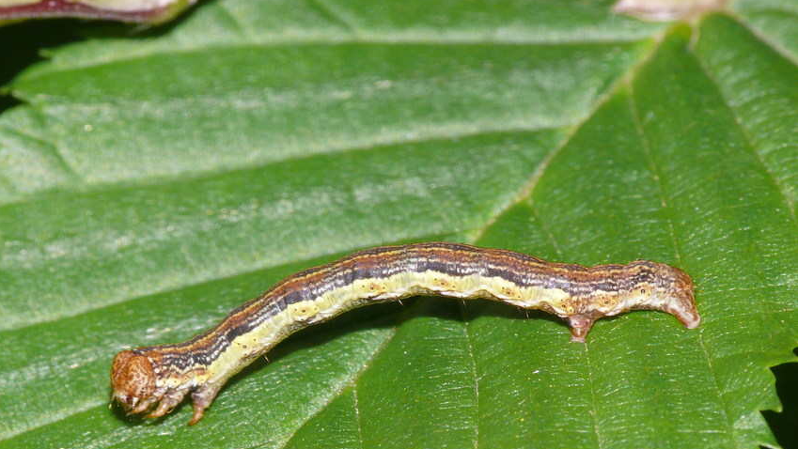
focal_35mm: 325
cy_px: 290
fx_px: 6878
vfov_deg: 3.7
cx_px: 398
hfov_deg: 6.6
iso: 200
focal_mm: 62.7
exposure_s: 1/640
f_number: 11
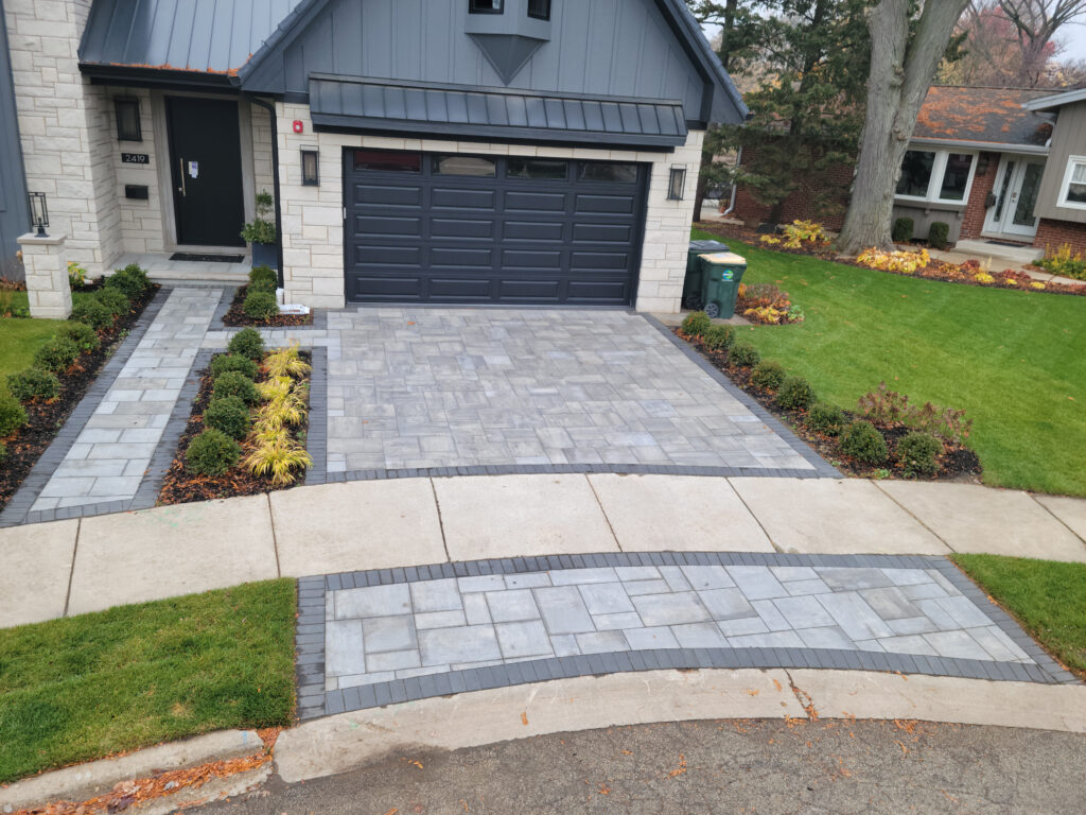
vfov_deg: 49.7
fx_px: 878
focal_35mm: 28
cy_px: 408
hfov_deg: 63.4
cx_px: 543
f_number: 2
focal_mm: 5.9
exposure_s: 1/120
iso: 25
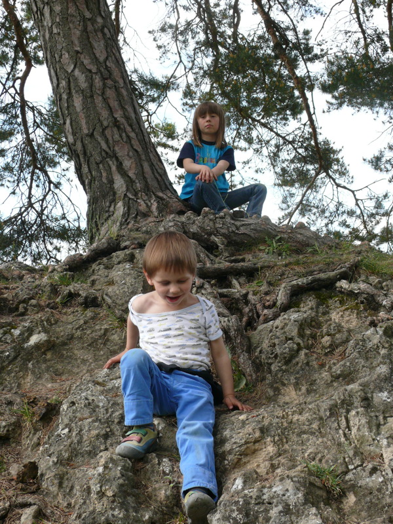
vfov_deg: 31.7
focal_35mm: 61
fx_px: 923
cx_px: 196
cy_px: 262
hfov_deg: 24.0
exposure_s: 1/200
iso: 100
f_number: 5
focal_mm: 11
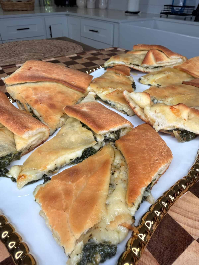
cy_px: 132
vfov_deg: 71.6
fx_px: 184
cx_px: 100
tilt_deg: -33.2
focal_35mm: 24
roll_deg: -0.3
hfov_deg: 56.8
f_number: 2.2
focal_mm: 2.22
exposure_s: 1/120
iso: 32
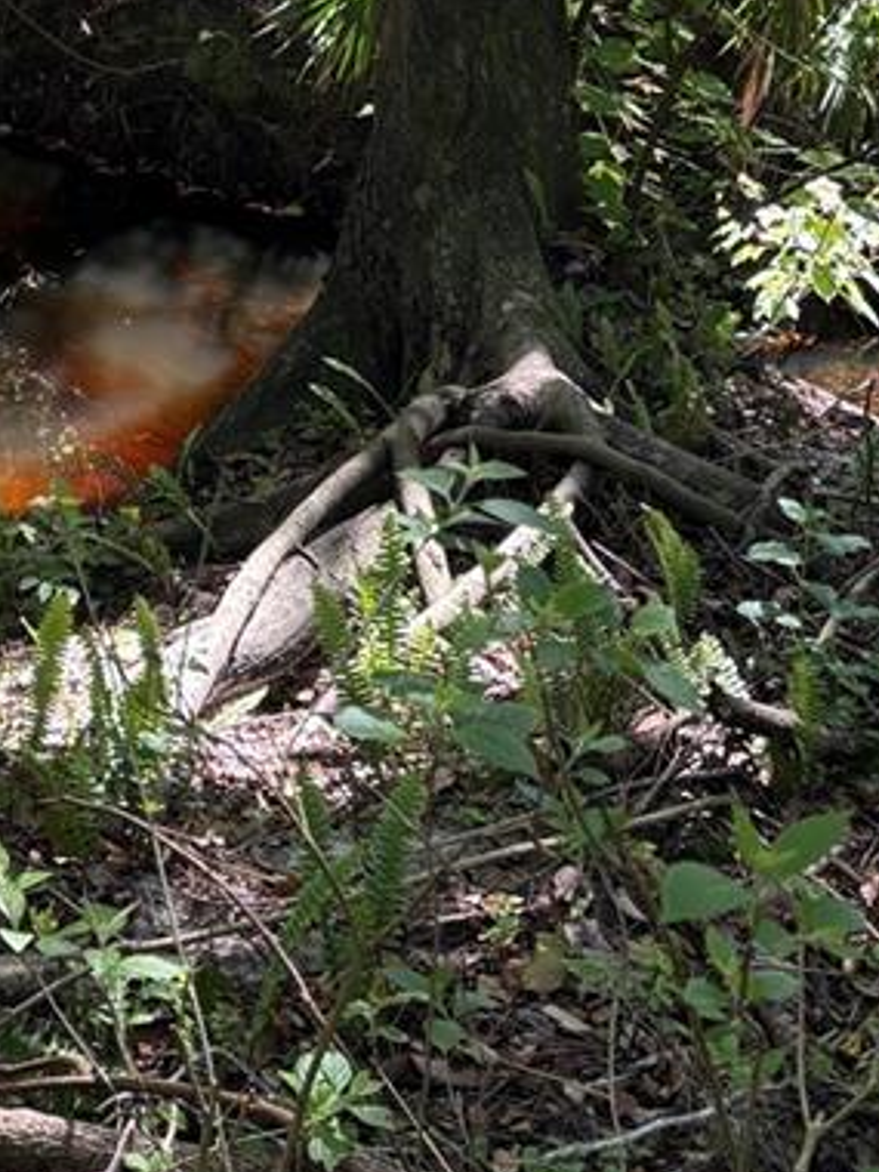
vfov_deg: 22.0
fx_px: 2776
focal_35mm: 82
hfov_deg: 16.8
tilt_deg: -12.1
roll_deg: -0.5
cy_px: -237
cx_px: -299
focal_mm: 5.96
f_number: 1.6
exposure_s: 1/130
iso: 40
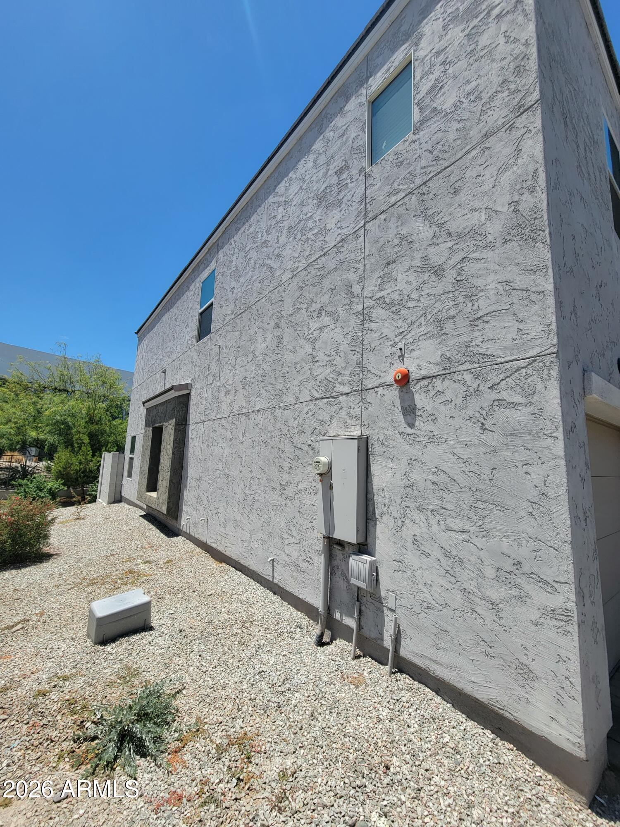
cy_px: 414
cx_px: 310
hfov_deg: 89.9
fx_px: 310
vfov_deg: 106.2
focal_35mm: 13
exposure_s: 1/1628
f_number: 2.2
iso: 50
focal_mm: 2.2
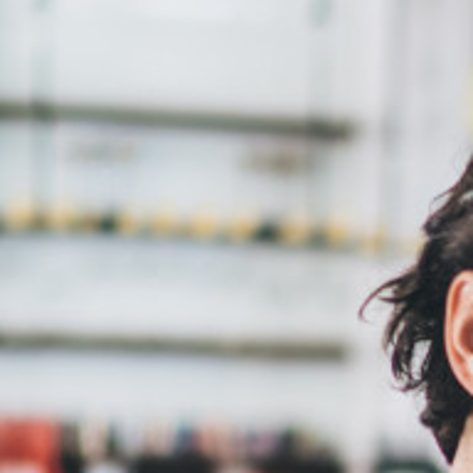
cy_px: 717
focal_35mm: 186
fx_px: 2875
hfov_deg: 8.9
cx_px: 946
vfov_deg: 9.2
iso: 400
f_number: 1.4
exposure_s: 1/125
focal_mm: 35
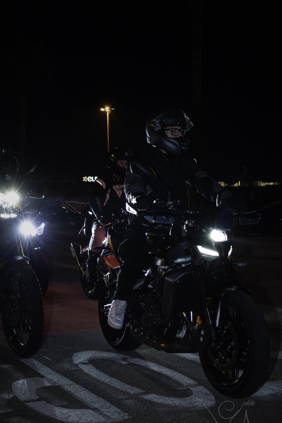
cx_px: 126
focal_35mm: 55
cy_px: 225
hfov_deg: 24.8
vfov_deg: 36.5
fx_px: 641
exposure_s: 1/125
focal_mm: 31
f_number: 4.5
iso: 1600
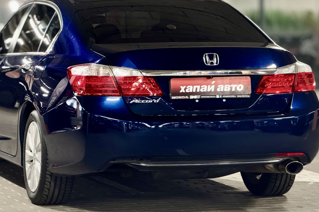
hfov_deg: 13.3
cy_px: 87
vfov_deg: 8.9
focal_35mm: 154
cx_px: 139
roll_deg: +0.4
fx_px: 1364
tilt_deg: -2.5
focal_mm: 15.66
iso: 640
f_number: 2.8
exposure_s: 1/33
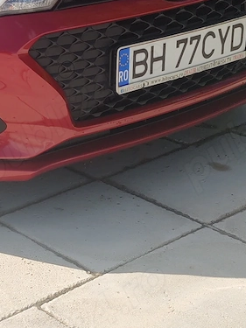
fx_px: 910
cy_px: 161
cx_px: -32
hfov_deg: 15.0
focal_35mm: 96
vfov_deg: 20.4
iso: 50
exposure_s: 1/680
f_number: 1.9
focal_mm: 6.12
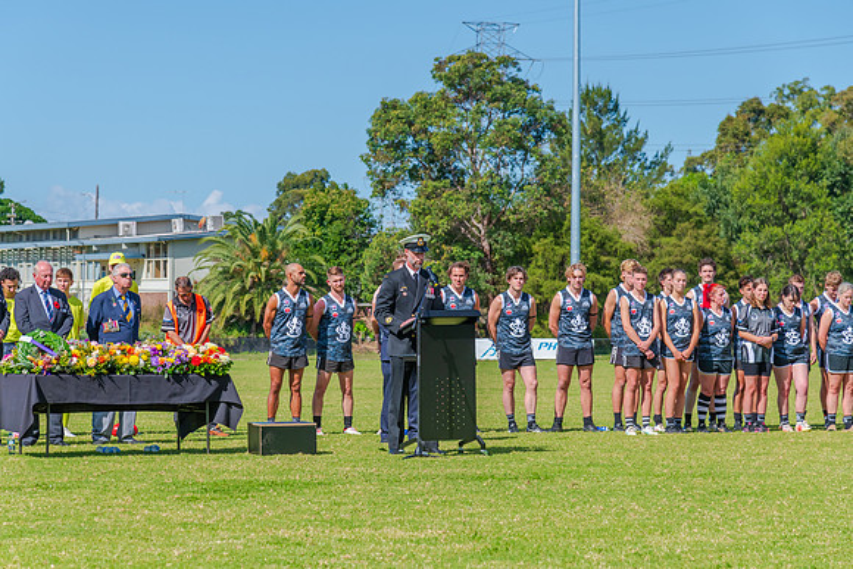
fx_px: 2890
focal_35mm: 122
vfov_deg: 11.2
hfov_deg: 16.8
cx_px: 420
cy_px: 280
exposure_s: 1/2000
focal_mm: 120
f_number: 7.1
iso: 400
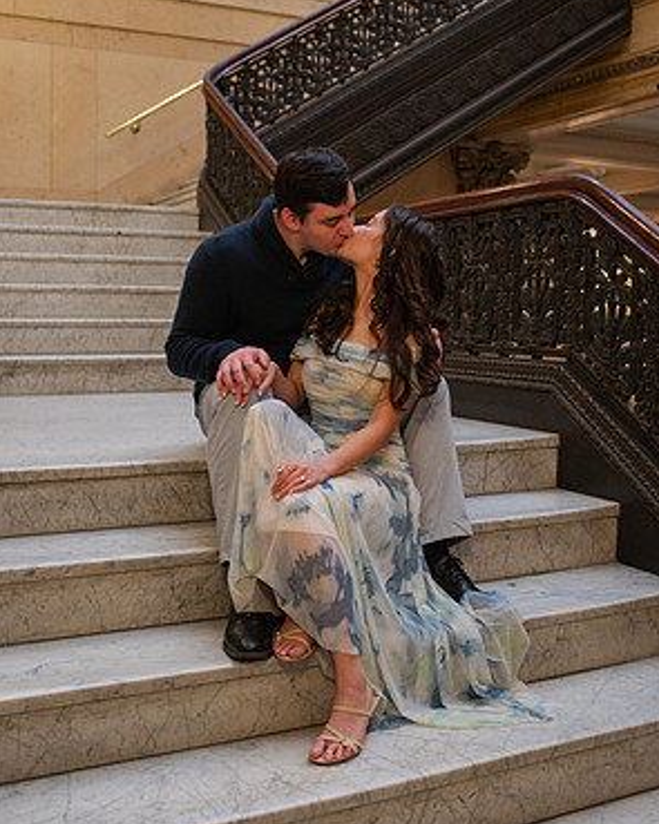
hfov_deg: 37.3
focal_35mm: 40
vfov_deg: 45.7
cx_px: 332
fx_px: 976
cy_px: 371
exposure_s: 1/200
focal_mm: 35
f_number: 3.5
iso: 1000
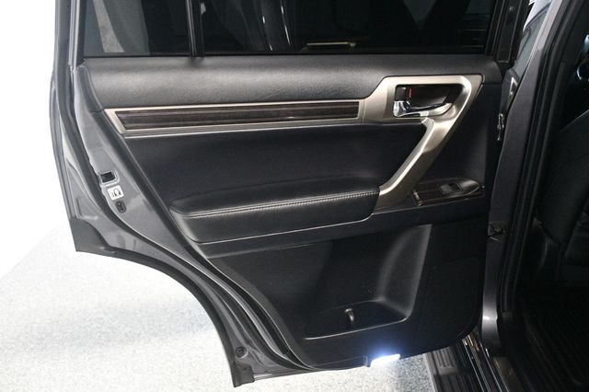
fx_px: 540
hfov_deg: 57.2
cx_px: 294
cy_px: 196
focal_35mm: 33
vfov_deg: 39.9
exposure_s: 1/60
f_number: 3.5
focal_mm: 22
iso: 5600
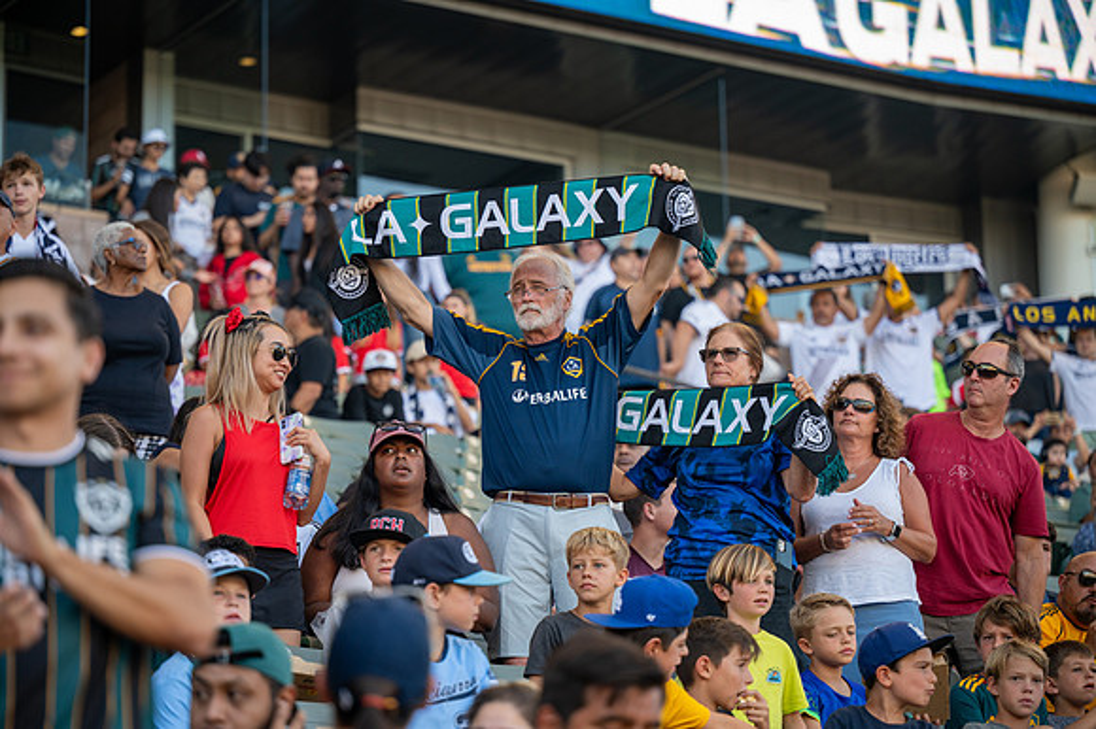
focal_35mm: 115
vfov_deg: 11.9
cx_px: 548
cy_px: 364
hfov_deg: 17.8
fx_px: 3499
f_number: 2.8
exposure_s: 1/1000
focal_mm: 115
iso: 450
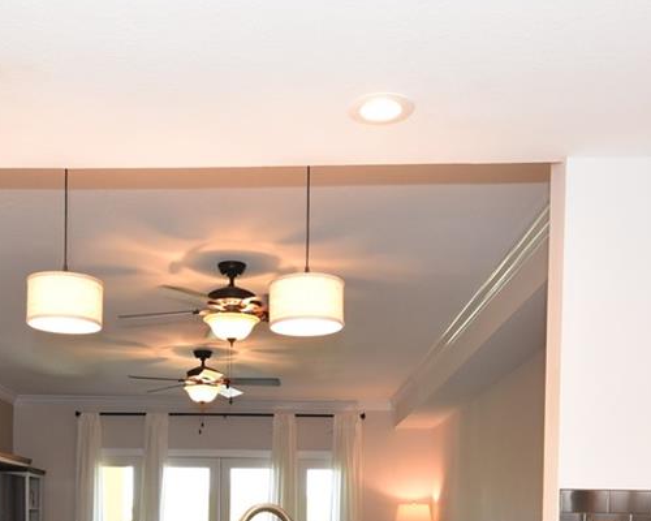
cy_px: 578
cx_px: 262
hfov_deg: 41.0
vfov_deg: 29.9
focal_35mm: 45
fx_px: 867
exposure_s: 1/60
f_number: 4
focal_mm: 10
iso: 450
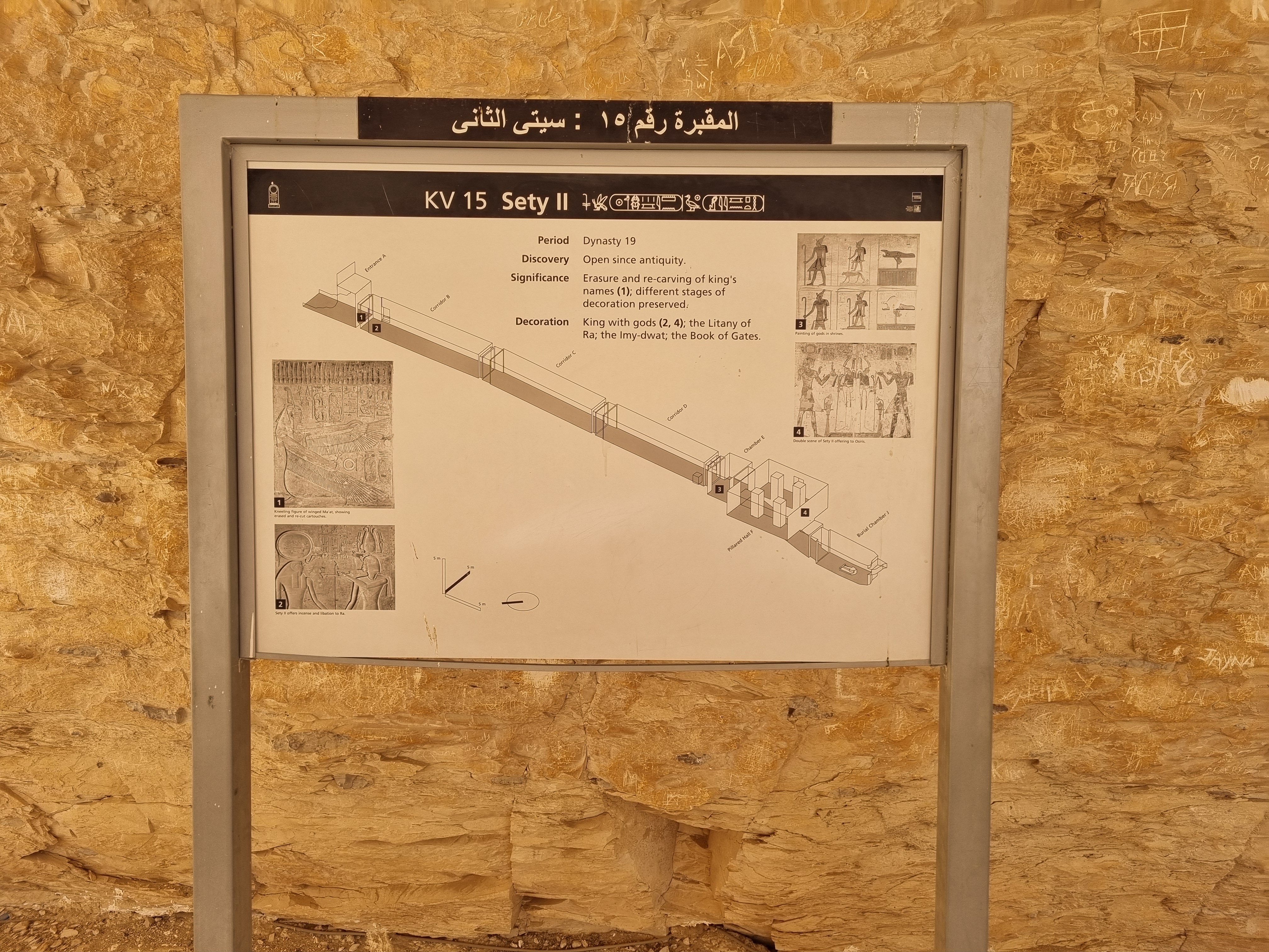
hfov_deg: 67.3
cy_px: 476
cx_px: 634
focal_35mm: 26
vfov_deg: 53.1
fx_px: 953
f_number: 1.8
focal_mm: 5.4
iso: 50
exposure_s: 1/762
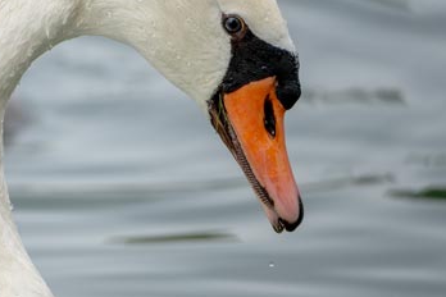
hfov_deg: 3.0
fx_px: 8548
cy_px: 131
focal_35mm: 690
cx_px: 160
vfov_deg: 2.0
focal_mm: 400
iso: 500
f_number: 6.3
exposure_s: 1/2000
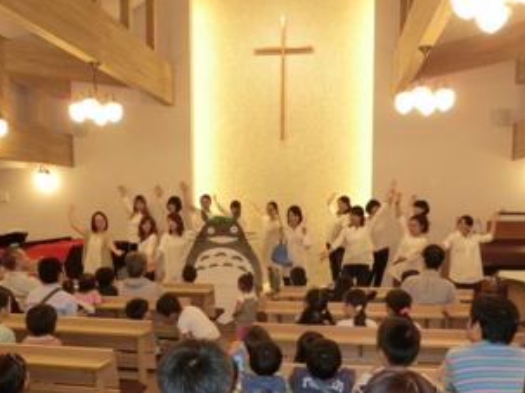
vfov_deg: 42.5
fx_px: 500
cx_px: 265
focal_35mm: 33
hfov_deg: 55.4
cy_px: 254
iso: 400
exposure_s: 1/60
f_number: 3.5
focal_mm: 4.5
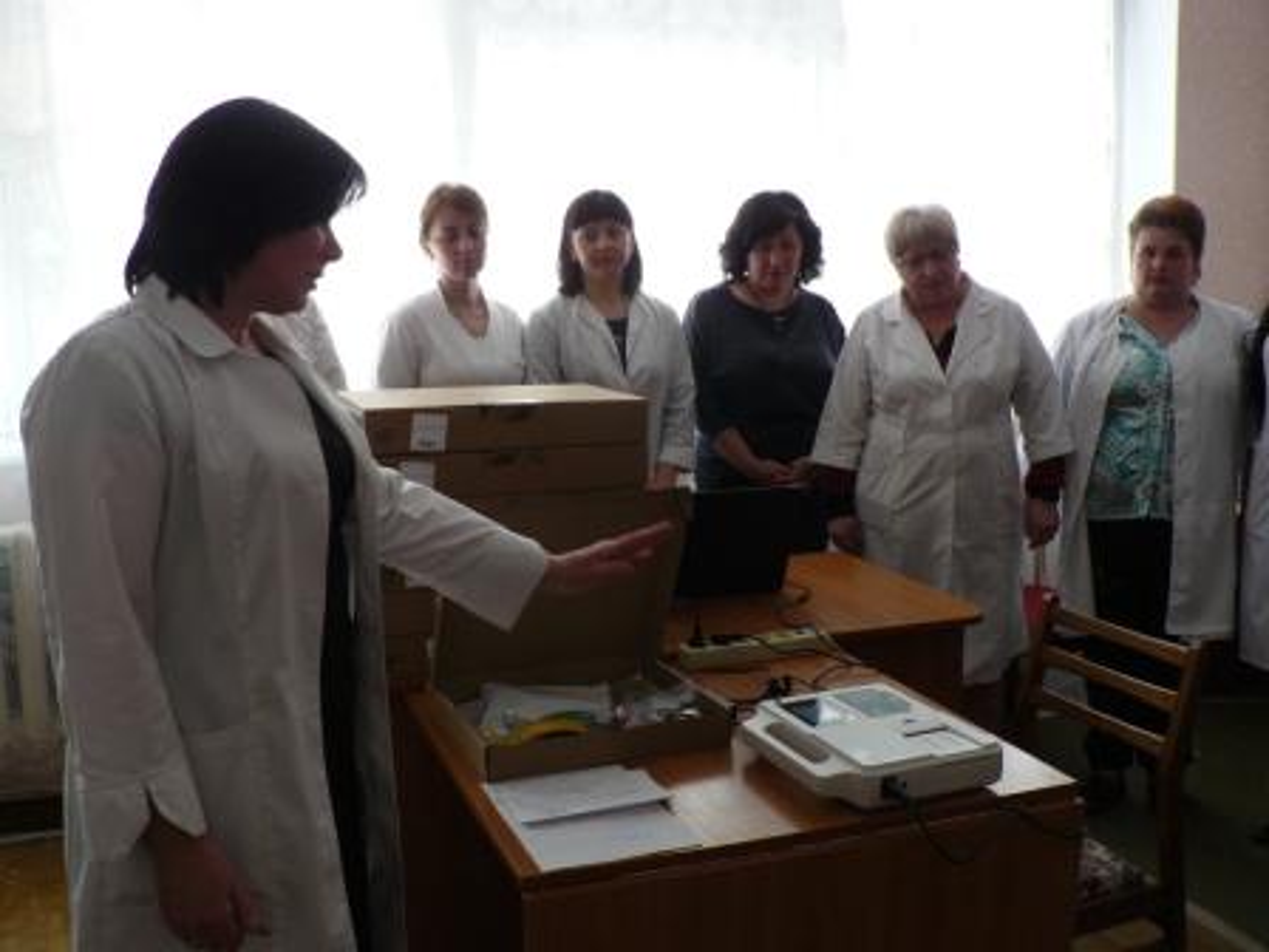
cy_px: 476
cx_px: 634
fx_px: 1320
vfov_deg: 39.7
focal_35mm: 36
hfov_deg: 51.4
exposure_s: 1/100
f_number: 3.2
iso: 100
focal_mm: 6
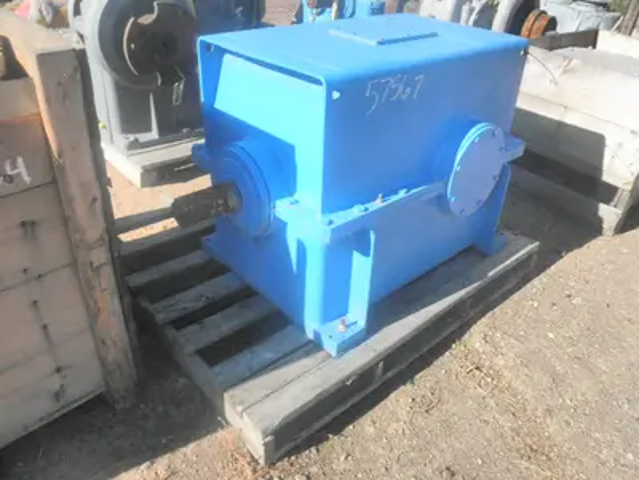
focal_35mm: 28
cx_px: 320
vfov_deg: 49.7
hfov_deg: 63.4
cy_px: 240
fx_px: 517
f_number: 8.5
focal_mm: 5
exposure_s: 1/80
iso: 64
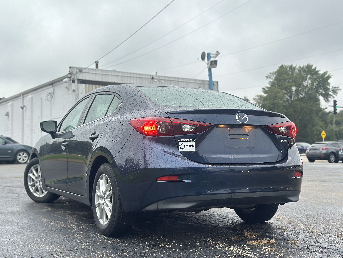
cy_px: 129
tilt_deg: +4.3
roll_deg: +1.1
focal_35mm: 48
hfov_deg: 39.7
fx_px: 476
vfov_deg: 30.3
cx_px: 172
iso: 400
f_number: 1.78
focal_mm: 6.86
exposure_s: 1/60
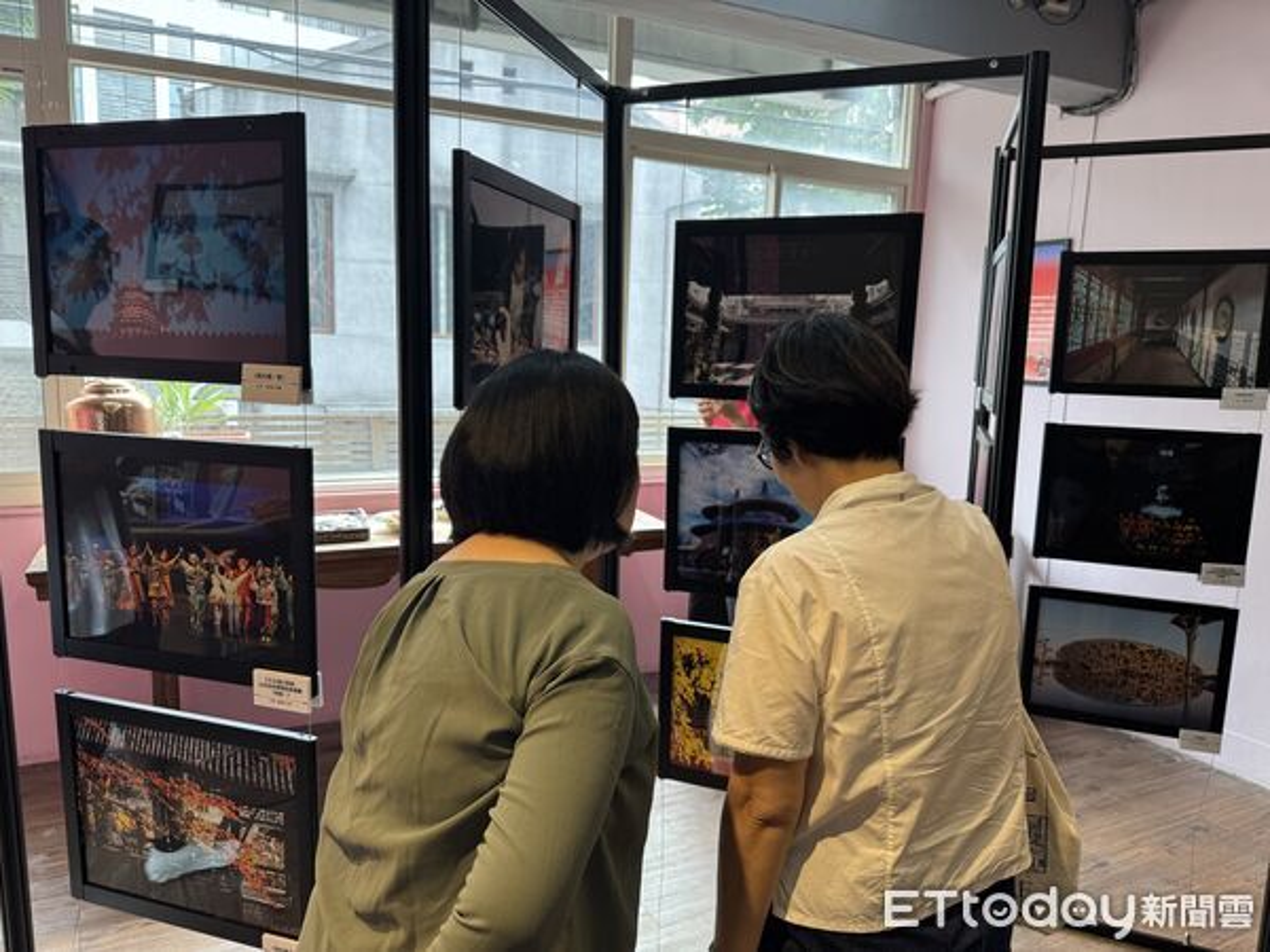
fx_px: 881
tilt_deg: -8.3
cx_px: 635
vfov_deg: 56.8
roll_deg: -2.2
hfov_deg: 71.6
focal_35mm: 24
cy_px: 476
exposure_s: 1/120
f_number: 1.78
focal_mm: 6.76
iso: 80
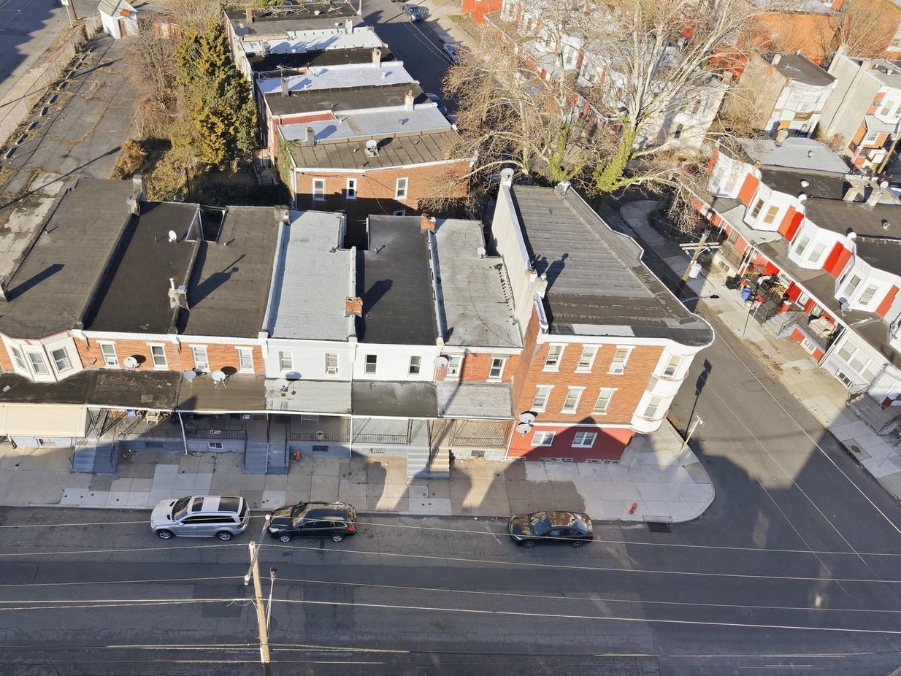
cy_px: 393
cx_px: 399
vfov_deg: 49.6
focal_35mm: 28
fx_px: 729
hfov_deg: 63.3
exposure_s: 1/5000
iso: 400
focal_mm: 8.7
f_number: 1.8
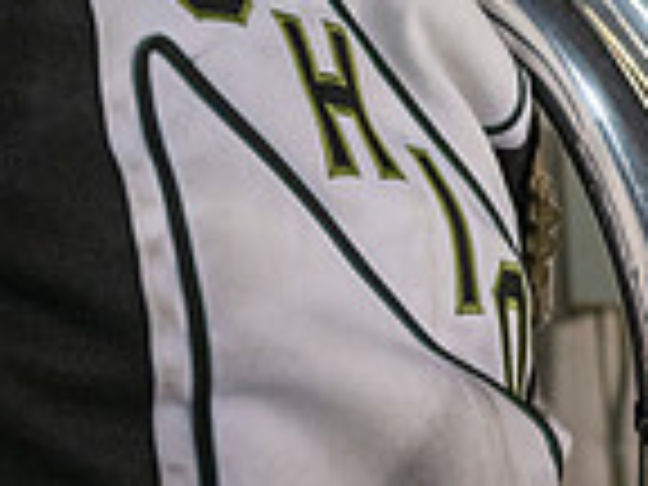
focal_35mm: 93
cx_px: 320
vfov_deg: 14.5
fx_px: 1741
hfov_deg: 21.1
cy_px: -295
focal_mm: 24
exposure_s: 1/500
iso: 2000
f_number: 3.2
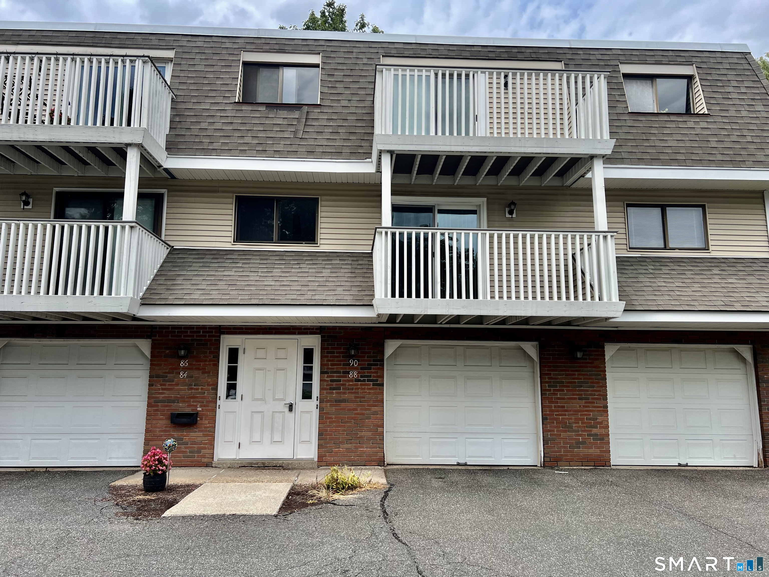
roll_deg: -0.3
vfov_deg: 53.1
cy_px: 288
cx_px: 384
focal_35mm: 26
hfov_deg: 67.3
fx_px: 578
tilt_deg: +9.7
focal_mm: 5.7
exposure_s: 1/1597
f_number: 1.5
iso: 50
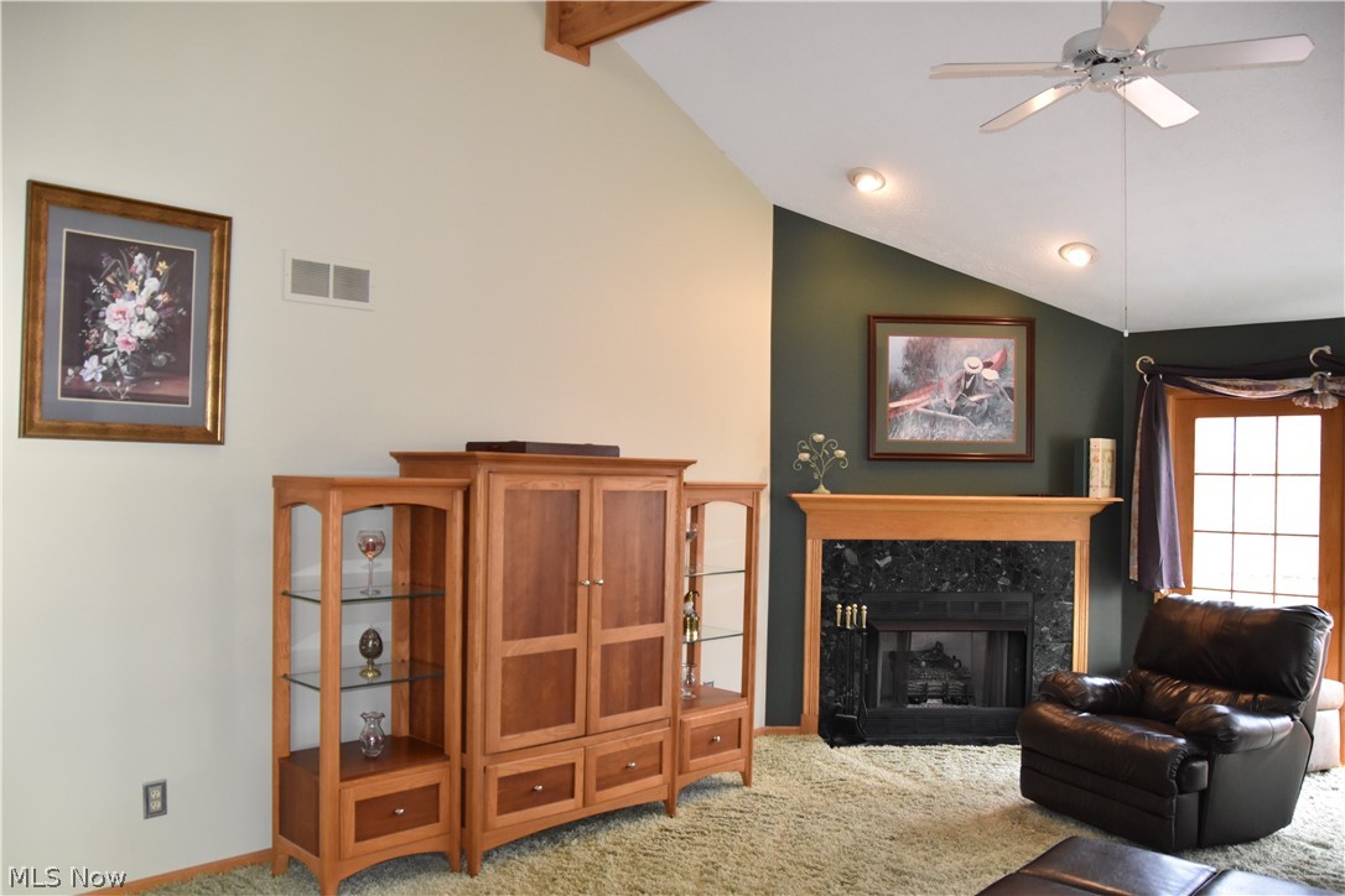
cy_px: 448
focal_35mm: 27
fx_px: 1009
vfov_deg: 47.9
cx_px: 672
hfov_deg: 67.4
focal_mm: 18
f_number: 4.5
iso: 2000
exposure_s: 1/125
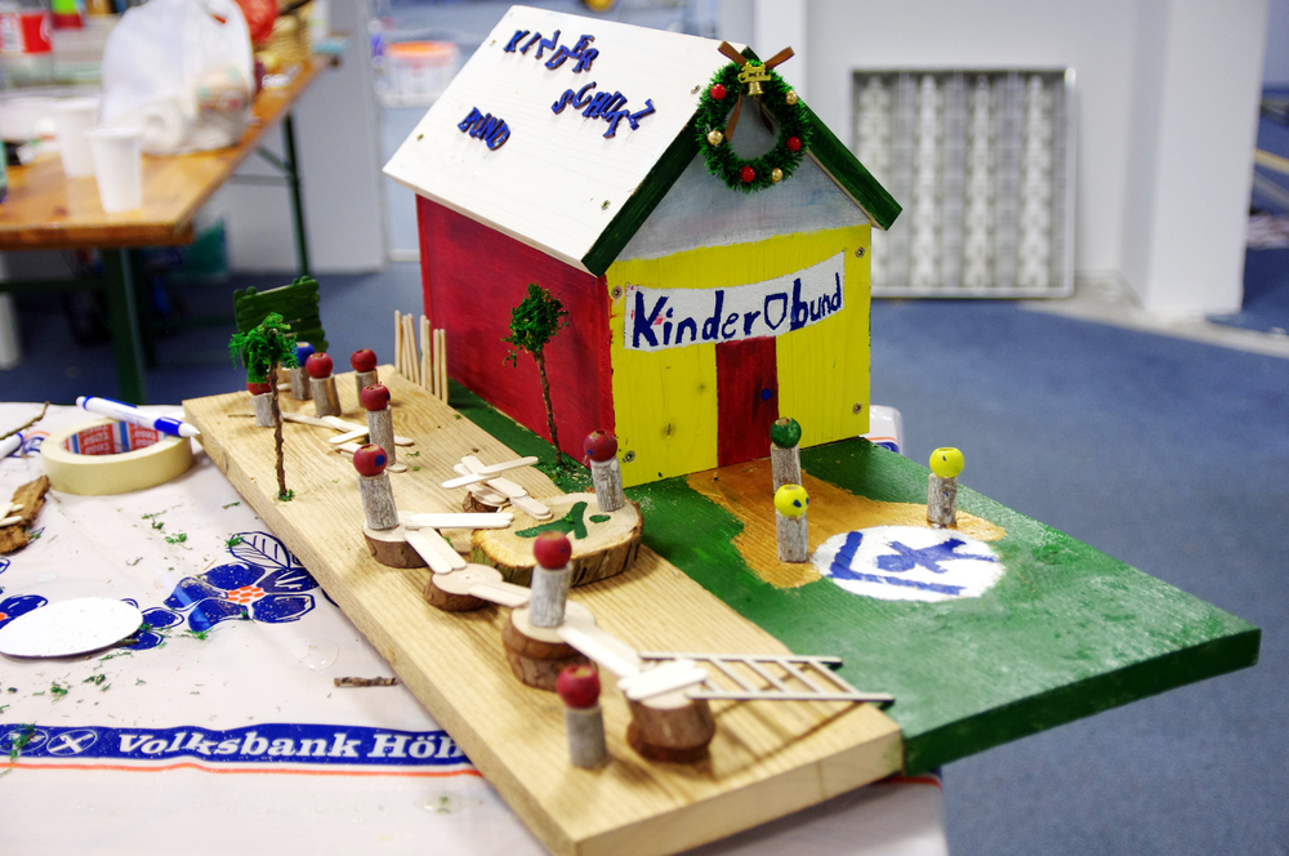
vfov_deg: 29.2
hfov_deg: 42.8
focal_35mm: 46
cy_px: 428
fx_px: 1645
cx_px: 644
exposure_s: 1/60
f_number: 2.8
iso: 800
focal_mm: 31
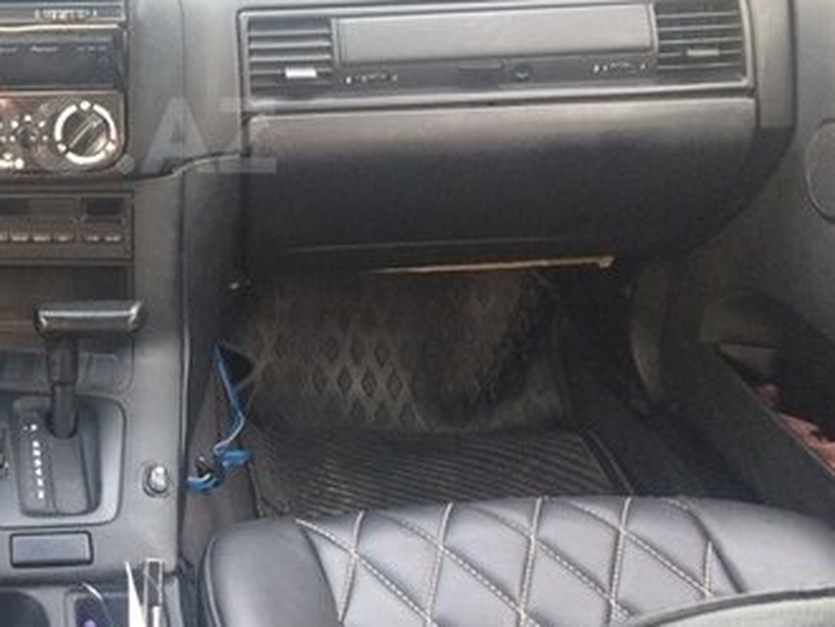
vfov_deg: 24.9
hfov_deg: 31.0
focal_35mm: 58
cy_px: 135
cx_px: 18
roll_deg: -0.6
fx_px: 1400
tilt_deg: -16.4
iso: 125
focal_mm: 4.15
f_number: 2.2
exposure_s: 1/33
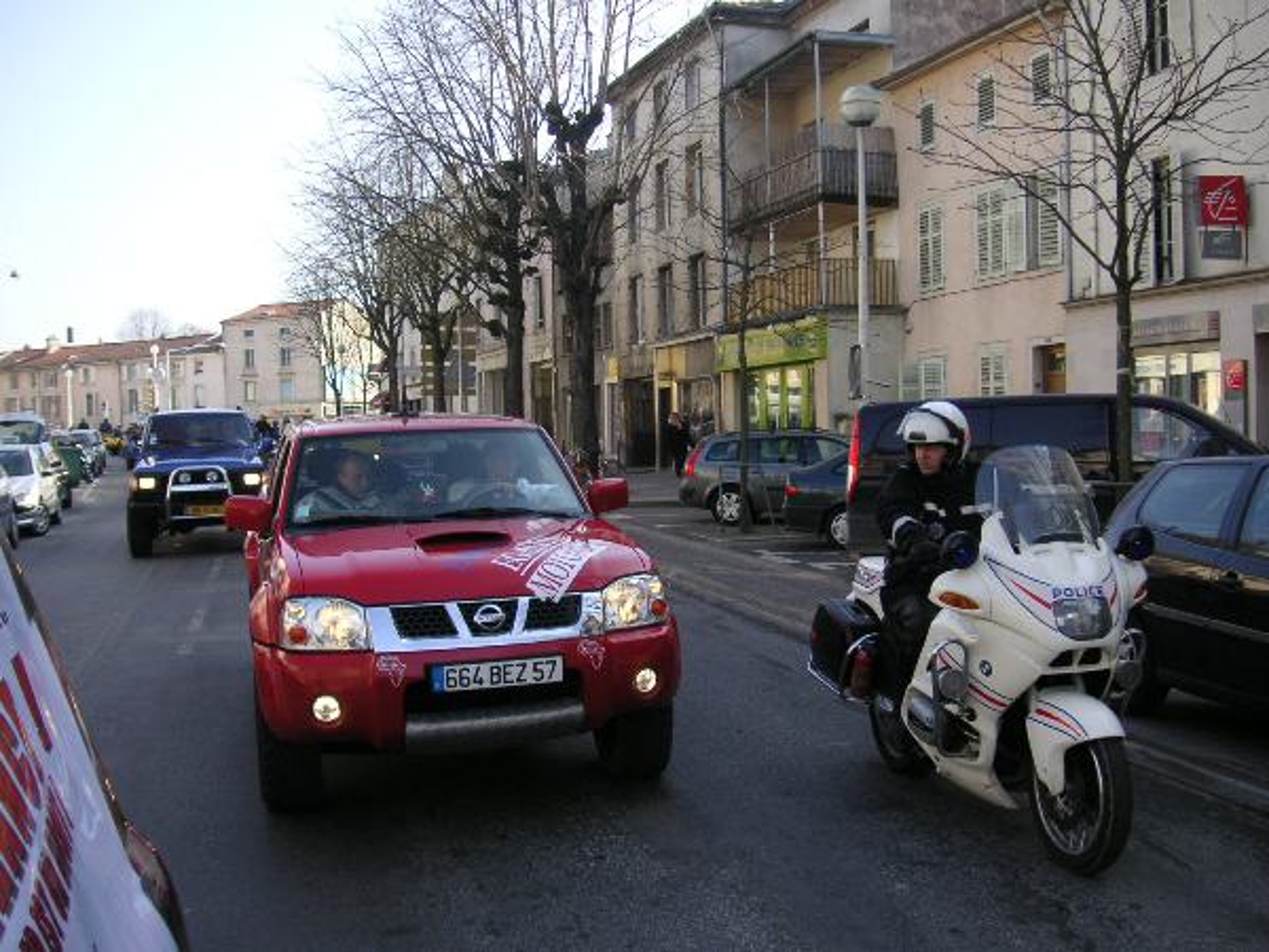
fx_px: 1356
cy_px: 476
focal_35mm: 37
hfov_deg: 50.1
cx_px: 634
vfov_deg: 38.7
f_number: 2.8
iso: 50
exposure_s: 1/350
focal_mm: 6.1
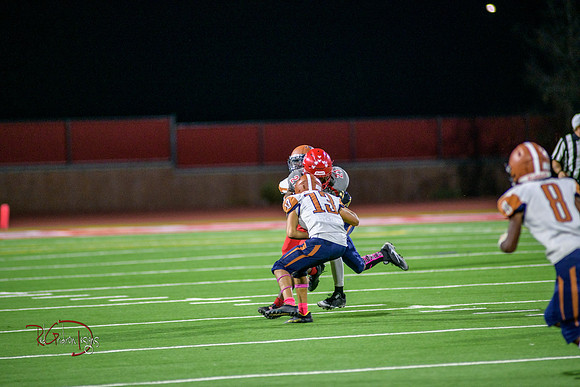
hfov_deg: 6.9
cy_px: 194
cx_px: 290
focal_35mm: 300
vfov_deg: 4.6
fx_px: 4834
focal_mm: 300
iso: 2000
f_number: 2.8
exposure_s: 1/500
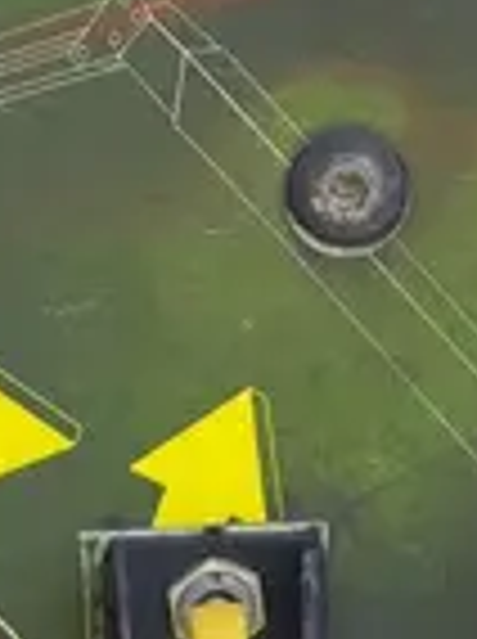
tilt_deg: -21.1
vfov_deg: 13.6
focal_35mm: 145
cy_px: 344
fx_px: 2672
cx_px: 324
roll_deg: +1.6
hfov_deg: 10.2
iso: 50
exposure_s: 1/60
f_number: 1.8
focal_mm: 3.99
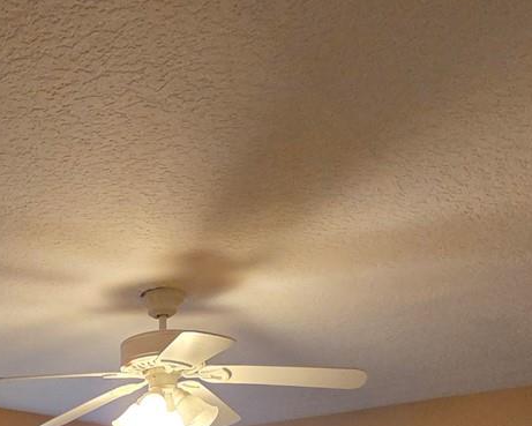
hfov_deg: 39.3
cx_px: 63
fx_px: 693
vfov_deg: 25.9
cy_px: 628
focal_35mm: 44
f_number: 1.9
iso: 500
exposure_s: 1/60
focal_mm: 2.2
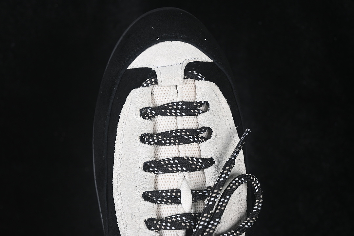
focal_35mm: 75
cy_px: 118
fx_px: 737
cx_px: 177
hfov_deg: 27.0
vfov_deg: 18.2
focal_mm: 50
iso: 160
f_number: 6.3
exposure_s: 1/60
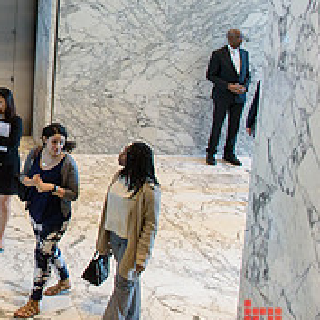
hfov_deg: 21.7
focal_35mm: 67
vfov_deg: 25.1
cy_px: 44
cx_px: -152
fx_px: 701
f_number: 3.2
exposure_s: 1/200
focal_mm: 24
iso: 1250
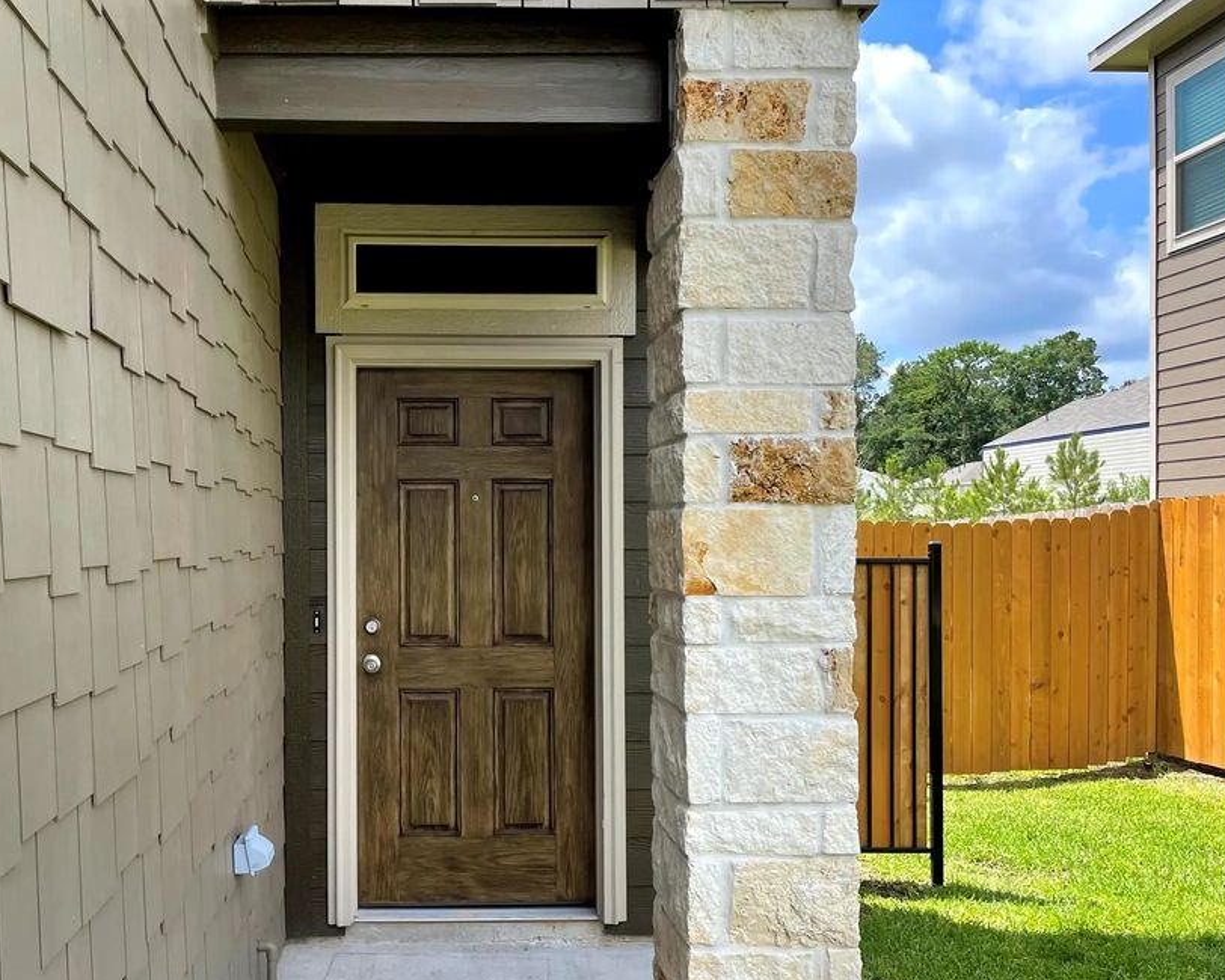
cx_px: 469
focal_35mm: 32
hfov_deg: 55.1
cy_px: 552
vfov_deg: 45.7
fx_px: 1160
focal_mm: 4.2
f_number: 1.6
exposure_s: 1/888
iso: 32
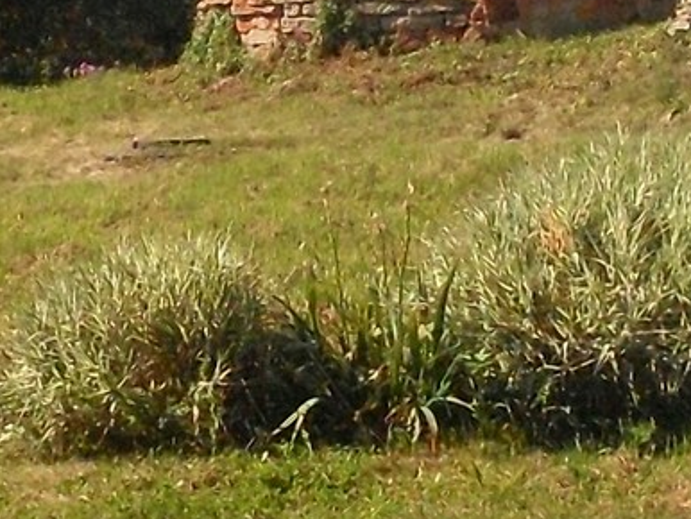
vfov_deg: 10.5
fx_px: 2816
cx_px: 219
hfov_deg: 14.0
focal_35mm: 141
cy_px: 132
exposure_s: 1/750
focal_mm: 6.3
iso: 400
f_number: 8.4
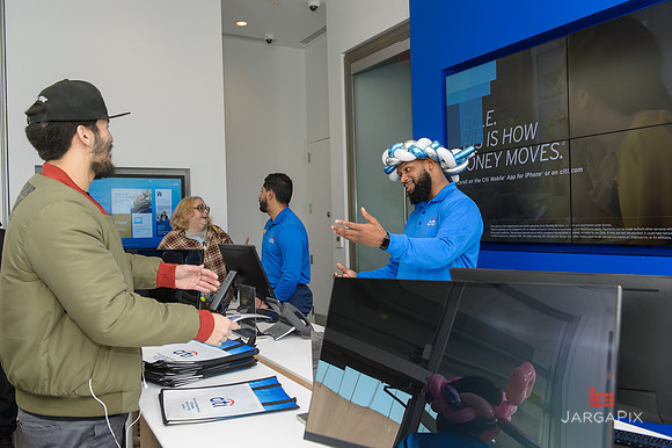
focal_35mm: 32
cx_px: 336
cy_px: 224
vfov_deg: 41.1
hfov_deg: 58.7
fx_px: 597
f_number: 4.5
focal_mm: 32
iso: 400
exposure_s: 1/250
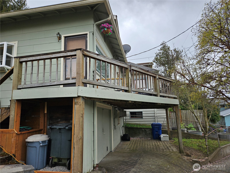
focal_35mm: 23
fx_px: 153
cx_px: 115
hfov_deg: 73.9
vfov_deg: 58.9
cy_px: 86
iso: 25
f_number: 1.8
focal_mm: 5.4
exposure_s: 1/668
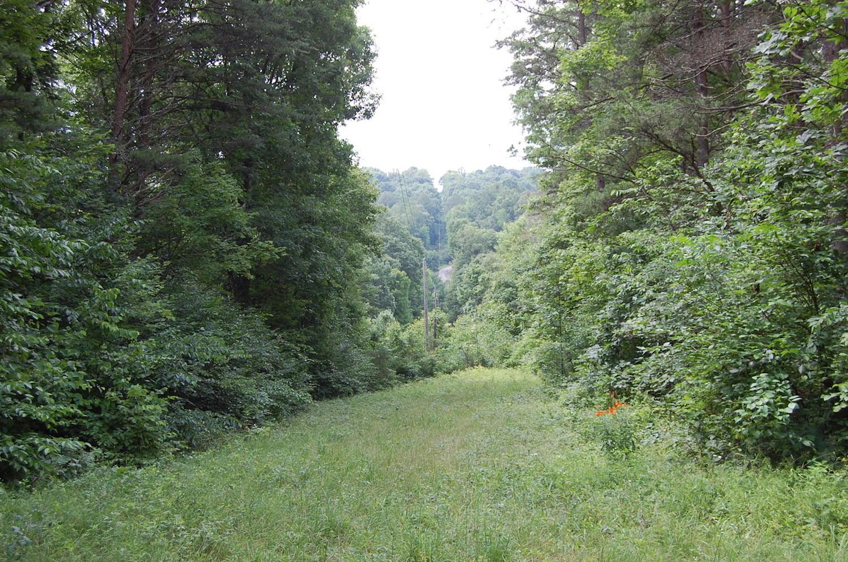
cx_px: 424
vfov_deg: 31.8
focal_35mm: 42
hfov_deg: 46.5
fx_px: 988
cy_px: 281
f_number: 5.6
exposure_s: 1/125
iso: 200
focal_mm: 28
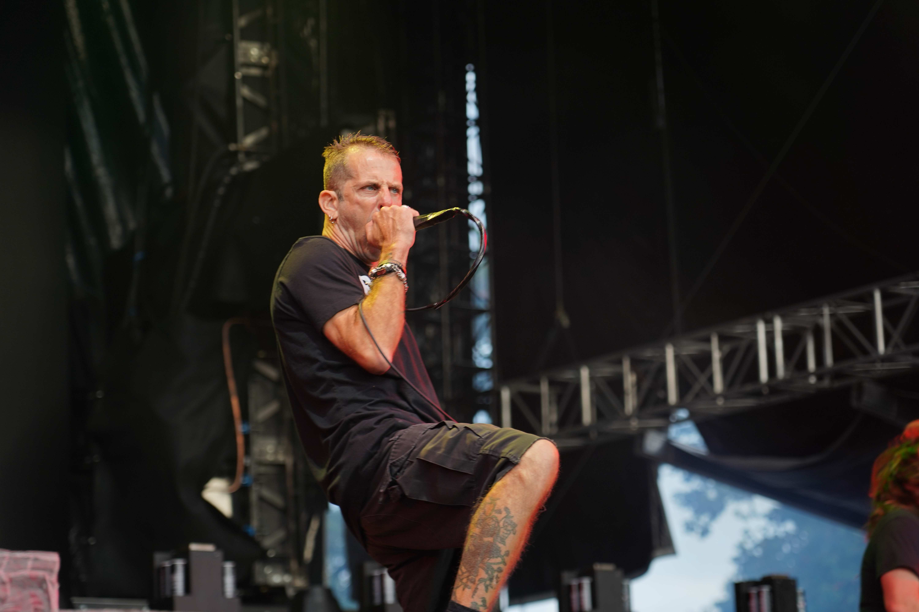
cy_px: 306
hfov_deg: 19.6
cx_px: 460
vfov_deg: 13.2
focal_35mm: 104
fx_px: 2655
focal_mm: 104
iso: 250
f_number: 4
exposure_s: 1/125
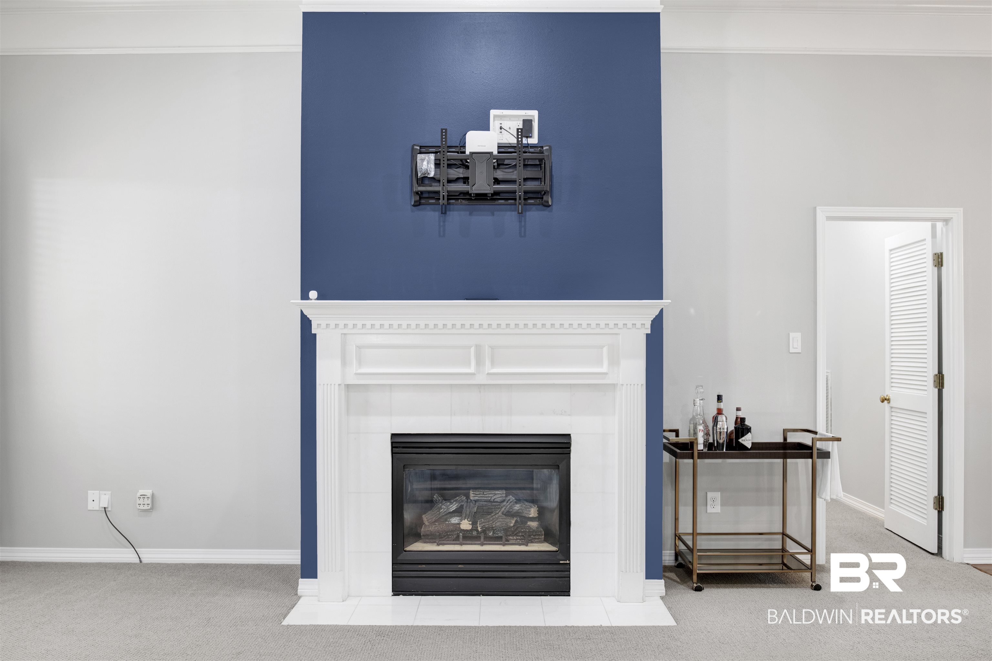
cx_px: 496
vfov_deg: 43.6
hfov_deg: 61.9
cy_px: 330
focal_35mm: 30
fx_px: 827
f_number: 11
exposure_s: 1/3
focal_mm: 30
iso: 200
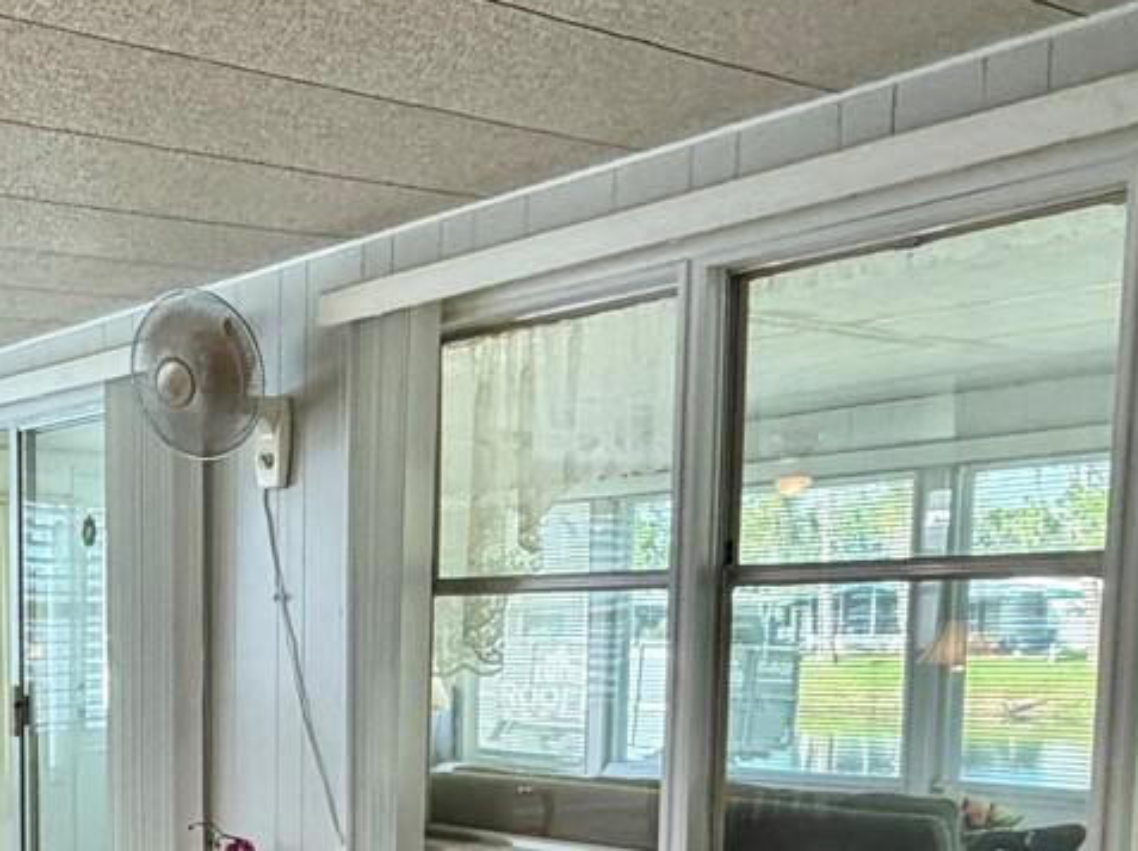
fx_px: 1544
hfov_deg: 35.6
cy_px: 794
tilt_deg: -6.7
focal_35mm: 47
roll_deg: +1.0
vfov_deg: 29.4
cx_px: -60
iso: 320
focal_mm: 2.22
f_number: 2.2
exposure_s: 1/120
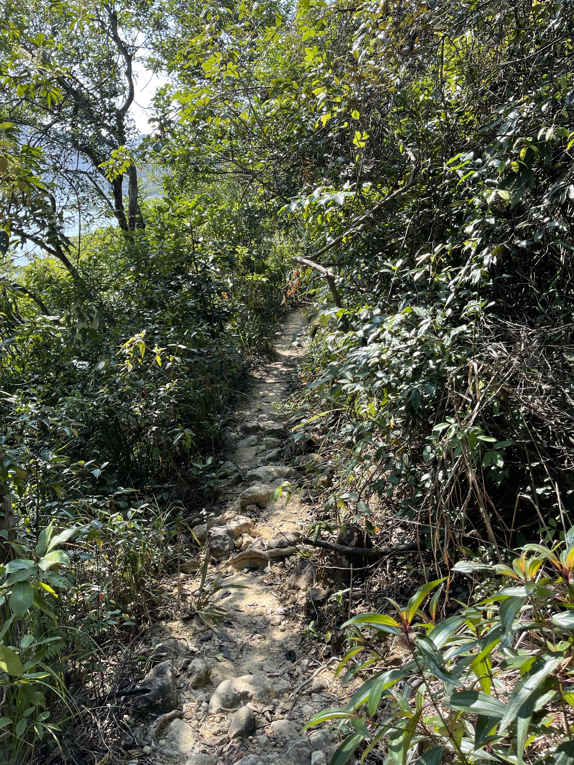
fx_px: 663
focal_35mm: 30
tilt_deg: -12.8
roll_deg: +1.4
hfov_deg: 46.8
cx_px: 266
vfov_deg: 59.8
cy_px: 334
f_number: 1.6
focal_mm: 5.1
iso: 32
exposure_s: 1/676
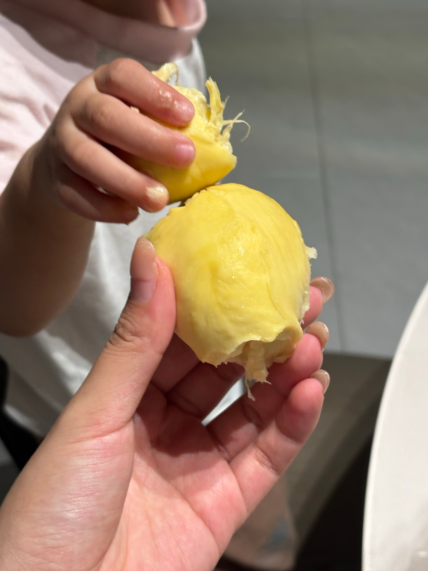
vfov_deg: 36.8
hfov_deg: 28.0
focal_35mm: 52
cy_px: 286
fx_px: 857
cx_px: 214
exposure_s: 1/50
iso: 80
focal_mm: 5.96
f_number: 1.6
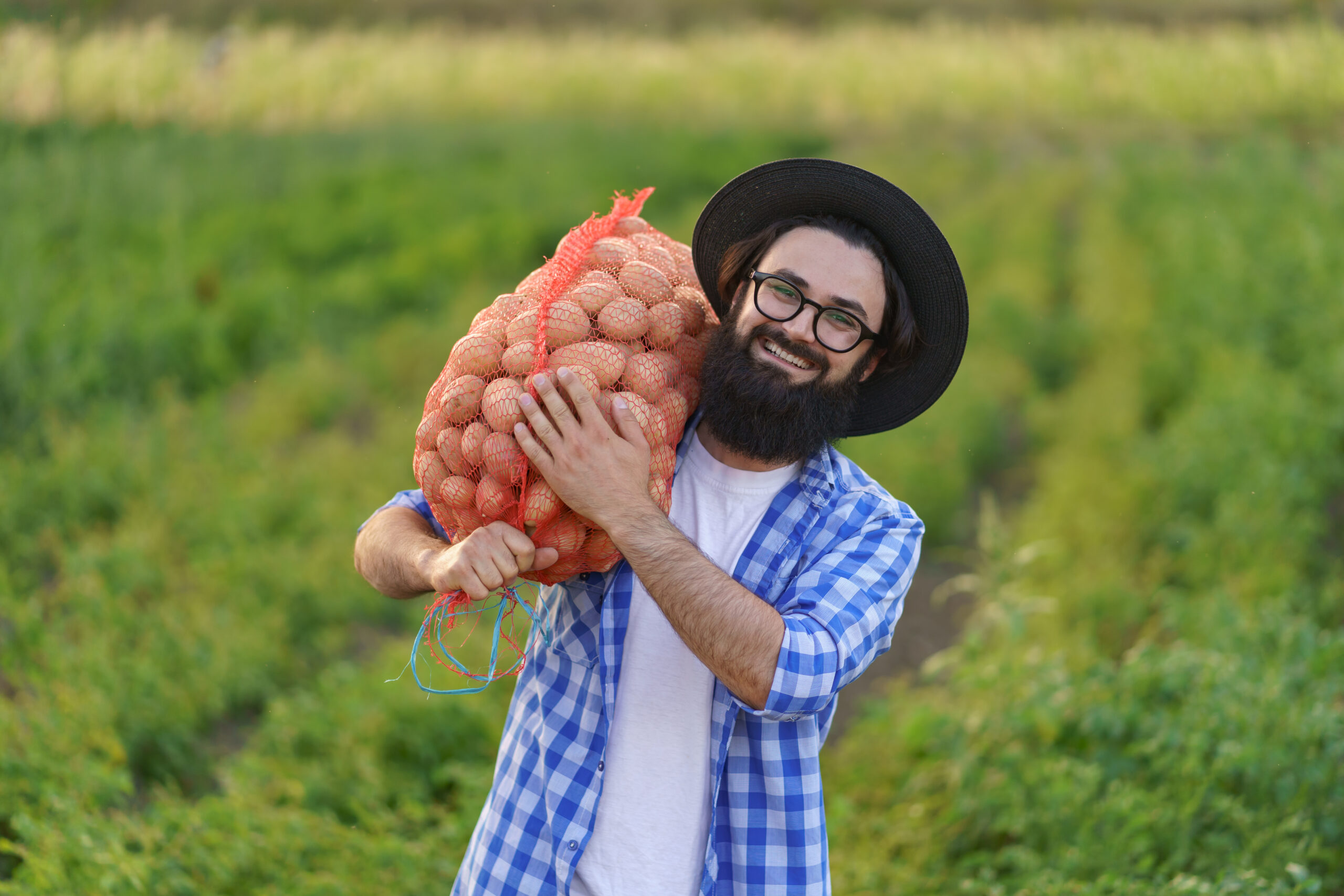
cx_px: 672
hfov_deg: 23.9
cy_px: 448
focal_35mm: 85
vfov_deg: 16.1
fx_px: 3173
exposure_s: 1/500
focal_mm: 85
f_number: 2
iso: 320
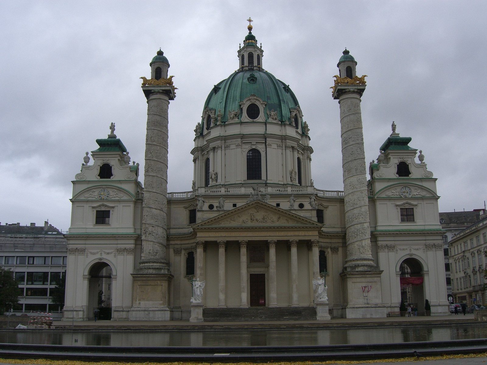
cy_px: 182
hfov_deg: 49.0
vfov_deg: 37.7
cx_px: 244
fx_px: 535
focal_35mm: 38
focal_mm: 7.9
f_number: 4
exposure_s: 1/250
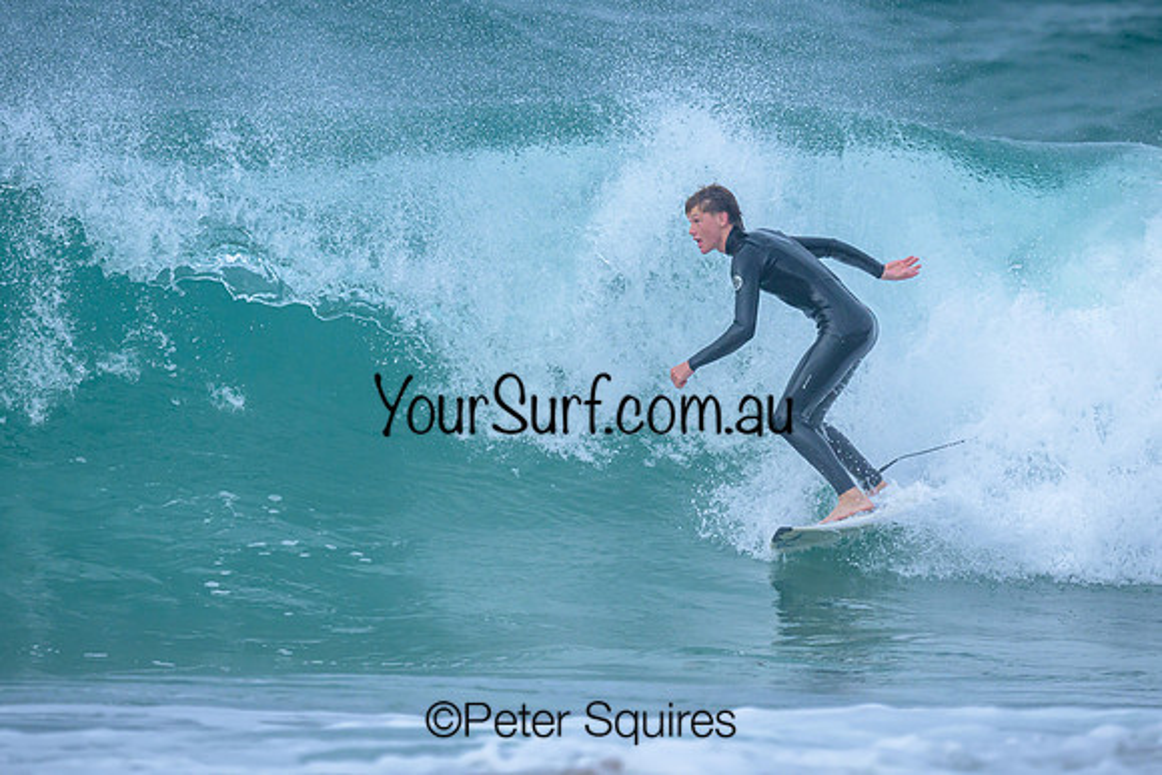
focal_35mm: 1100
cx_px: 570
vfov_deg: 1.3
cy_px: 363
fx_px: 35501
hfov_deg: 1.9
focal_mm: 800
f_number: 6.3
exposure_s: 1/2500
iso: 500
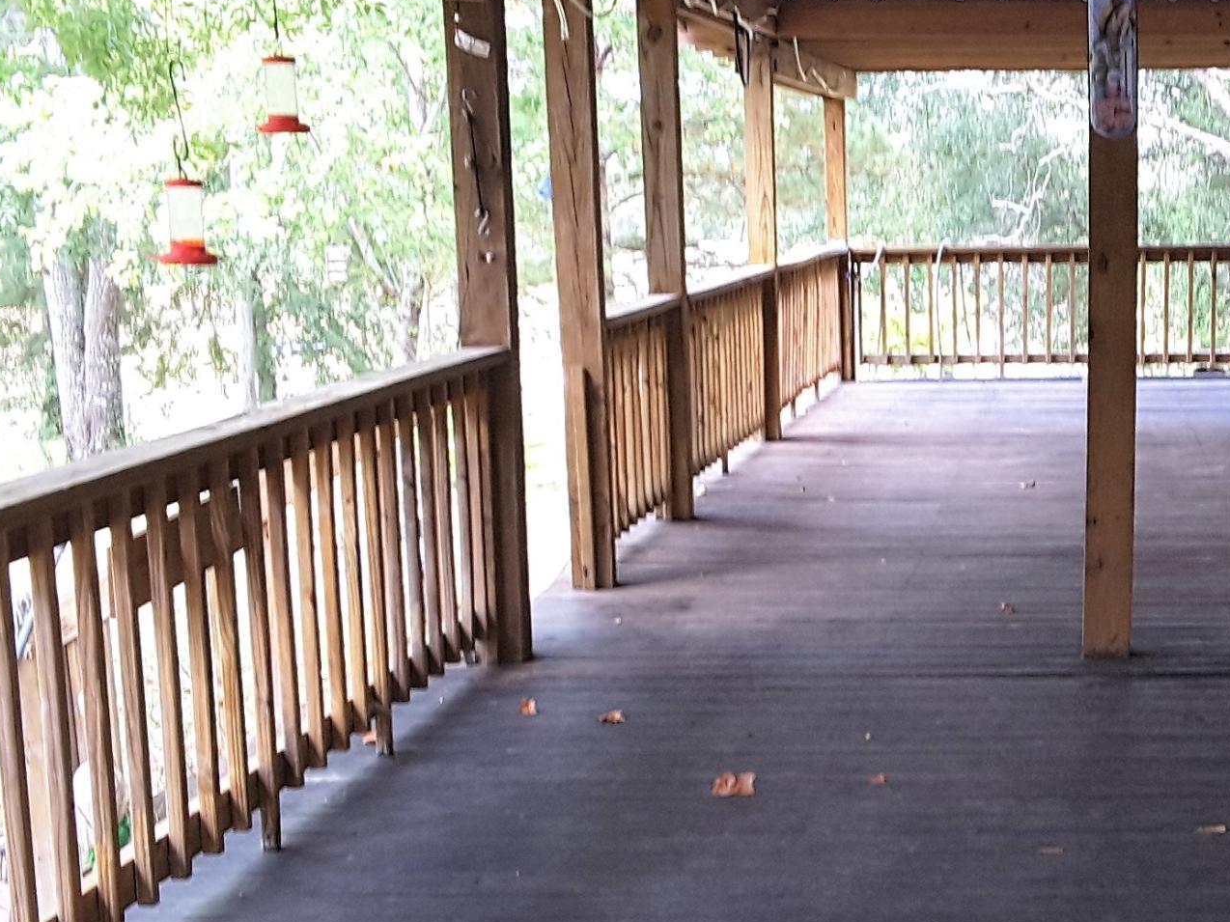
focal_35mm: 73
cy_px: 624
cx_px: 1068
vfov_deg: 20.1
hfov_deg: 26.0
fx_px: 2593
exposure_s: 1/30
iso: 50
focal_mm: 2.9
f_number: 1.9
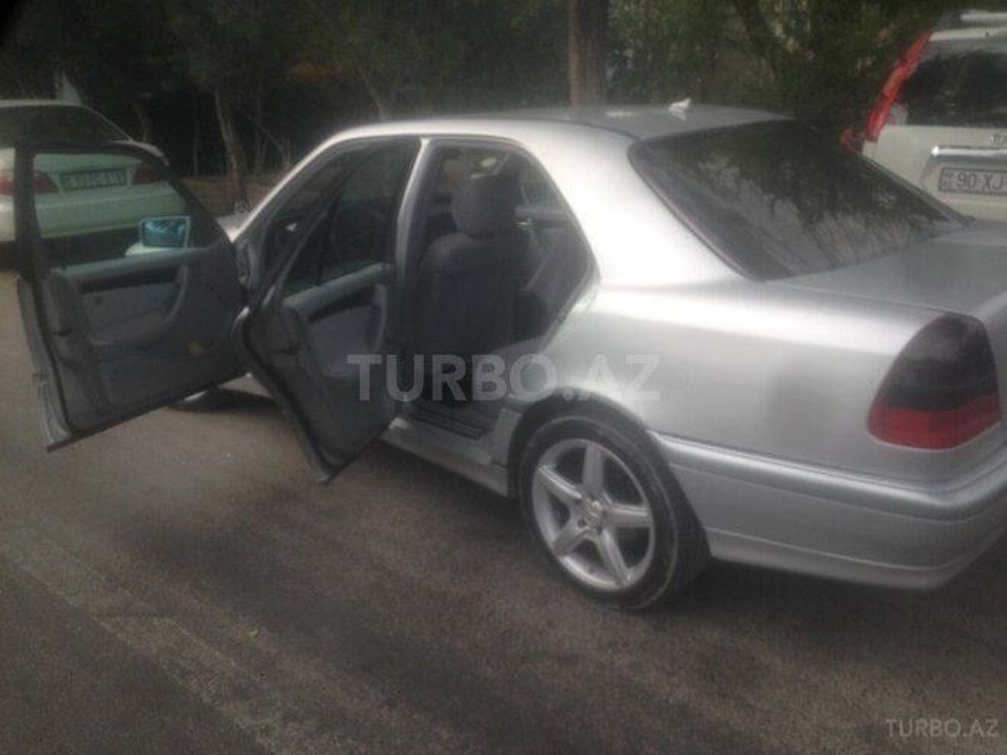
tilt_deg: -18.5
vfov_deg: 42.9
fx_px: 960
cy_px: 378
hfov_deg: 55.4
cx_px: 504
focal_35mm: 33
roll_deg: -0.4
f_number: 2.4
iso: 50
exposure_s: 1/609
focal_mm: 4.12
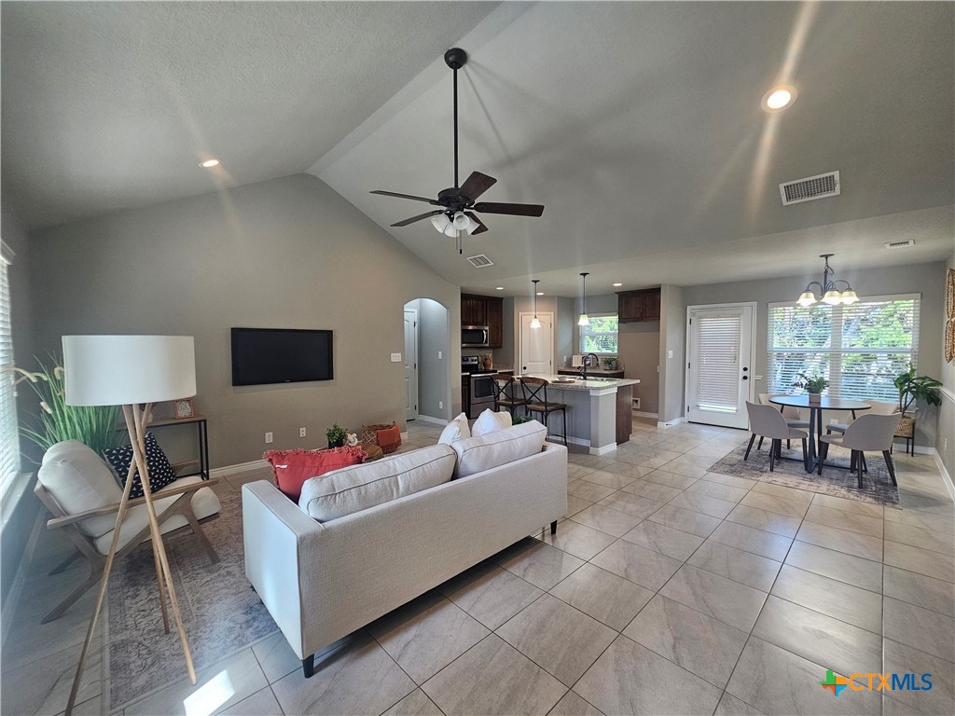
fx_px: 359
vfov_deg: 89.9
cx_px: 478
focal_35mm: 13
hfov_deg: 106.2
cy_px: 358
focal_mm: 2.2
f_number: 2.2
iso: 80
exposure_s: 1/60
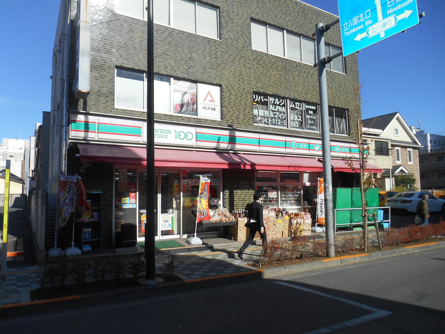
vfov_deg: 53.1
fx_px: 334
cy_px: 167
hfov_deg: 67.3
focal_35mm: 26
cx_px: 222
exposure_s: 1/1000
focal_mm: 4.7
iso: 80
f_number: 3.4
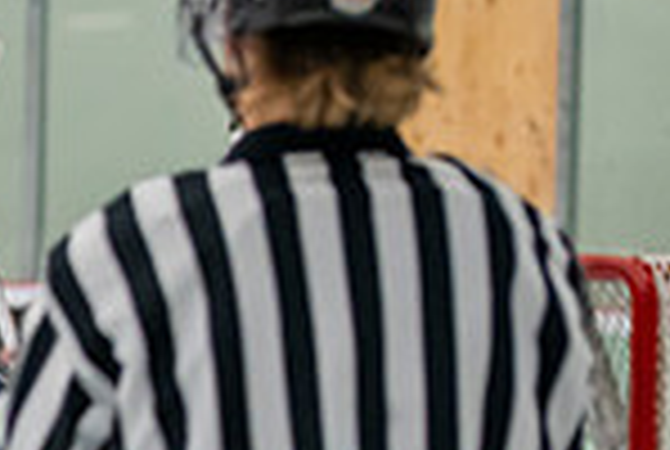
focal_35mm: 403
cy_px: 1008
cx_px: -466
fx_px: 7515
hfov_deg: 5.0
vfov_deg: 3.4
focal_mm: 86
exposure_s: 1/640
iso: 2000
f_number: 3.2
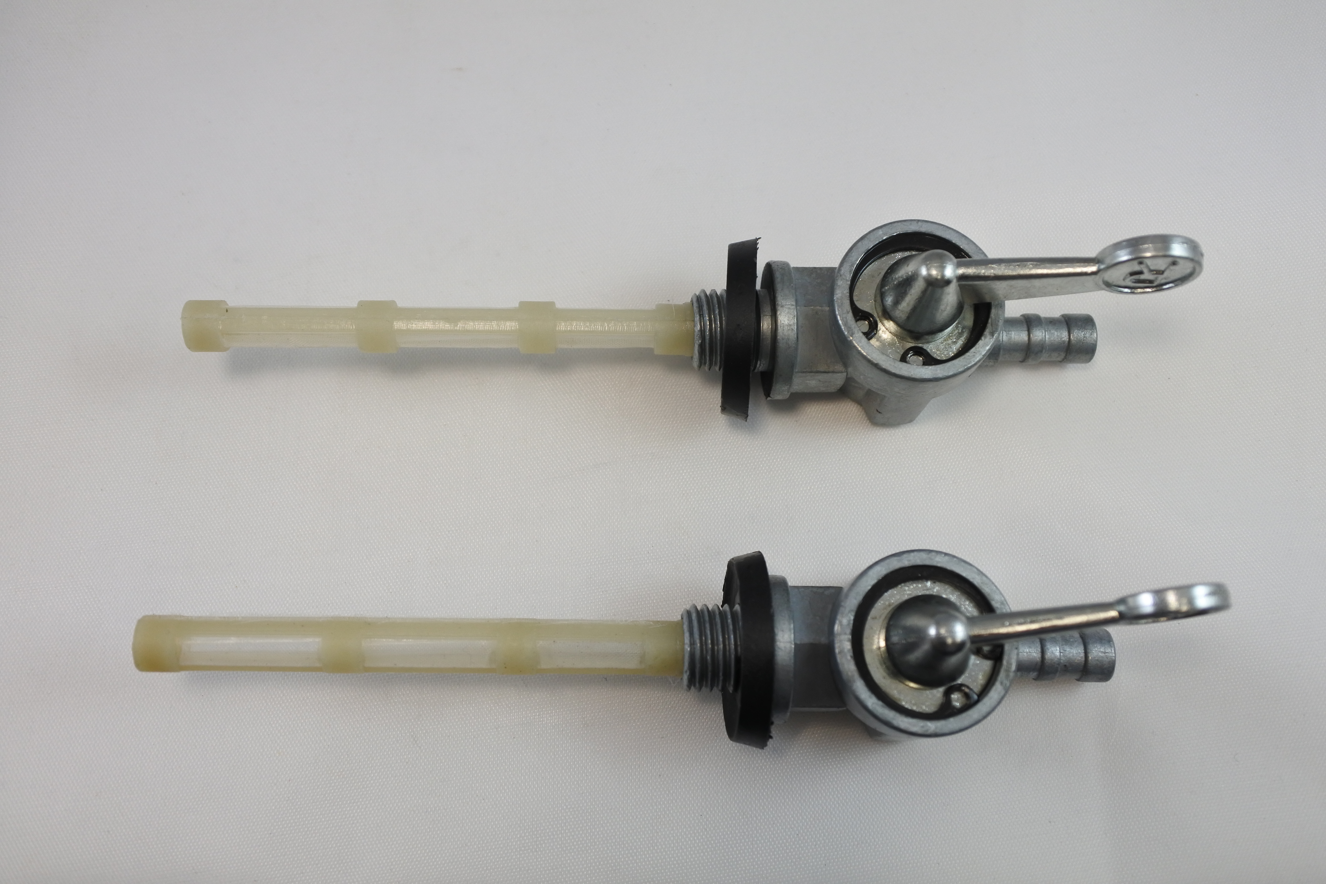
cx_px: 663
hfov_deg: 57.2
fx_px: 1215
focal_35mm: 33
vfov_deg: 40.0
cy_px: 442
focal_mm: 12.3
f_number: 3.8
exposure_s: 1/250
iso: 280
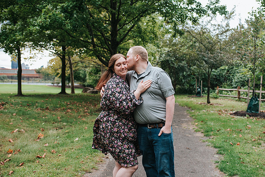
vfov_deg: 33.9
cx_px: 144
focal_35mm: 39
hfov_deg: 49.1
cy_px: 81
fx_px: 290
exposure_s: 1/400
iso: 1000
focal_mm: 35
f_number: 3.2
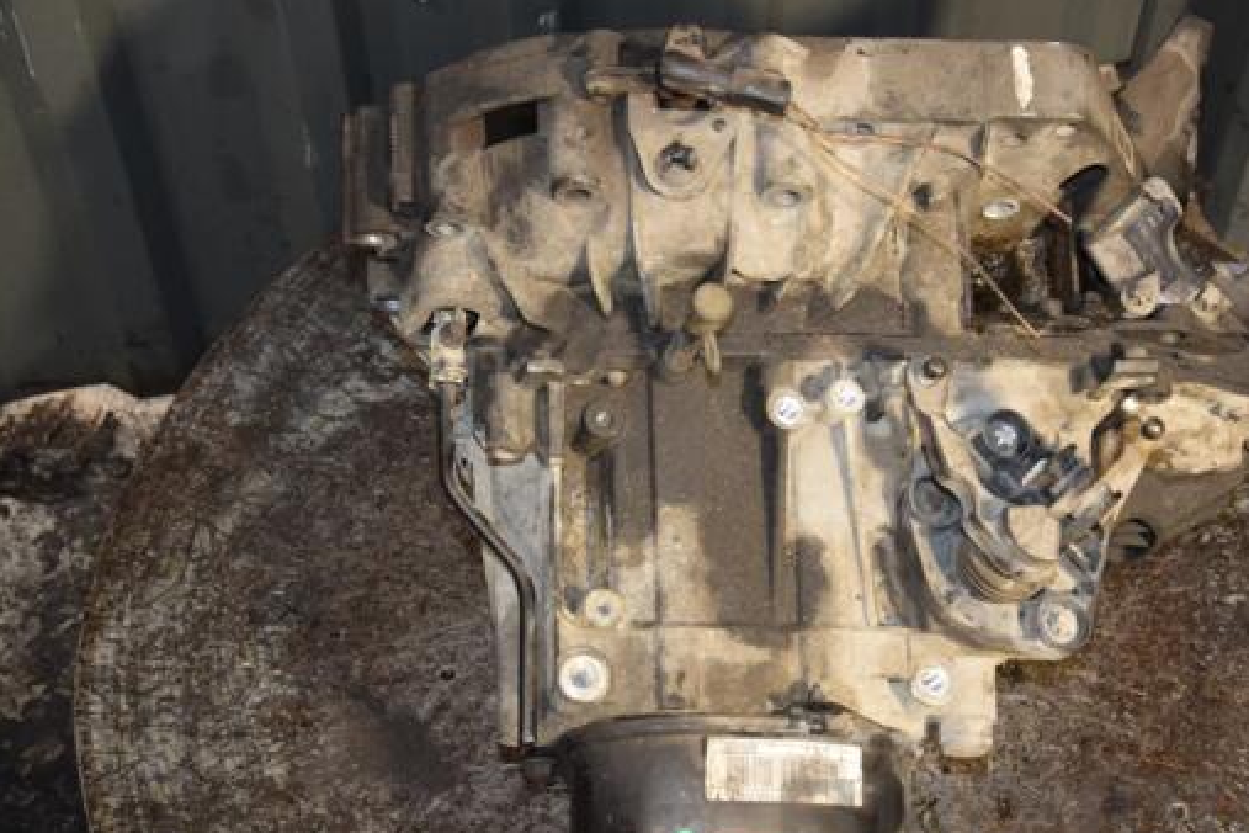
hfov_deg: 28.4
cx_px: 734
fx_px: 2463
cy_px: 488
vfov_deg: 19.2
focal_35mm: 71
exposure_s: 1/80
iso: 800
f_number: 4.8
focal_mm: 40
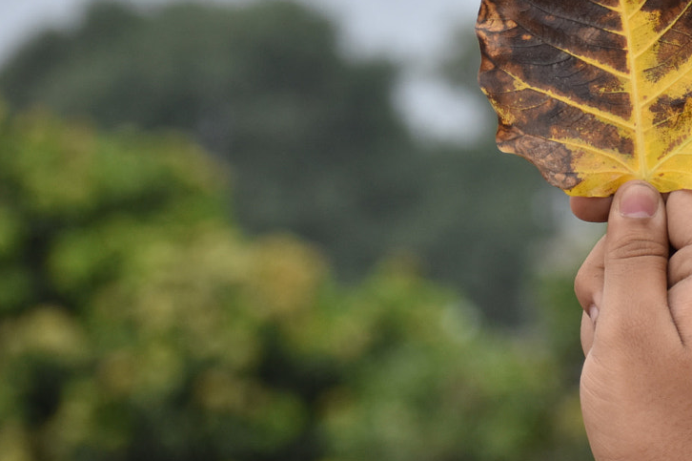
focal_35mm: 258
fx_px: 4956
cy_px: 124
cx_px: 662
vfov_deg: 5.3
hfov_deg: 8.0
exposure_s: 1/250
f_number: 4.8
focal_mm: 78
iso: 450
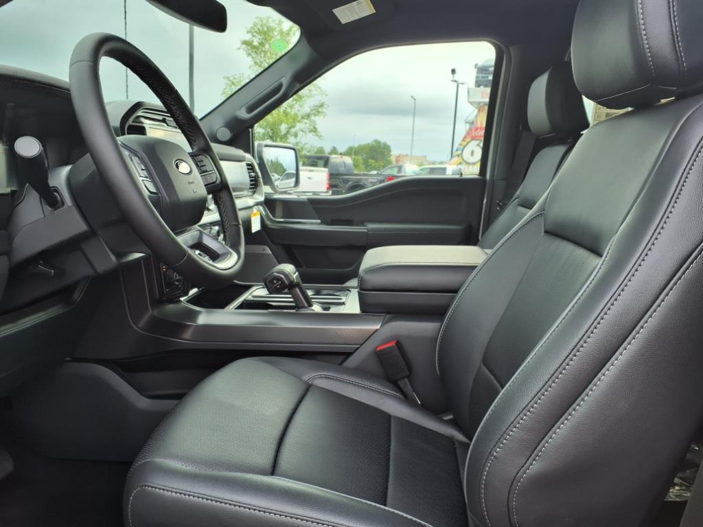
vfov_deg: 51.4
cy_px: 264
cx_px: 352
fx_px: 548
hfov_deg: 65.3
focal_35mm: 27
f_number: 1.9
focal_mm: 3.58
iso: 40
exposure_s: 1/217
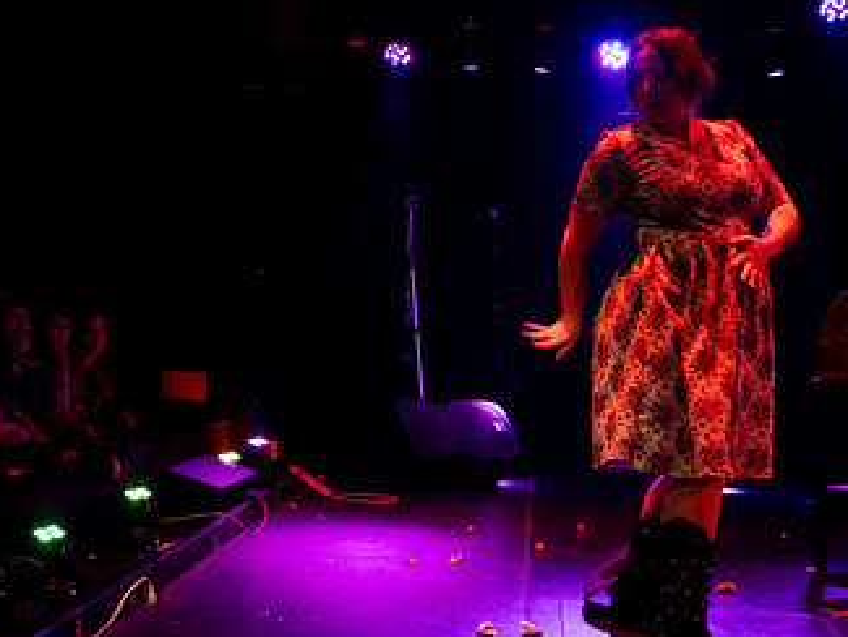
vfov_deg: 25.8
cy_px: 151
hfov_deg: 34.0
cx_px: 278
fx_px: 1372
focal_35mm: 56
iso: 3200
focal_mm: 24
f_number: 4
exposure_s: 1/160
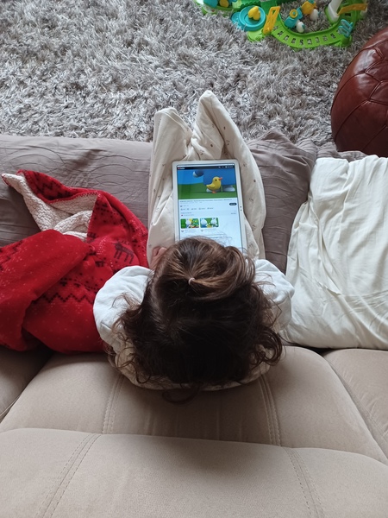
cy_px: 259
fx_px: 374
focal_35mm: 25
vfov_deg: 69.4
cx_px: 194
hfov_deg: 54.9
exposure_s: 1/25
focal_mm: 4.6
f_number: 1.8
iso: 640
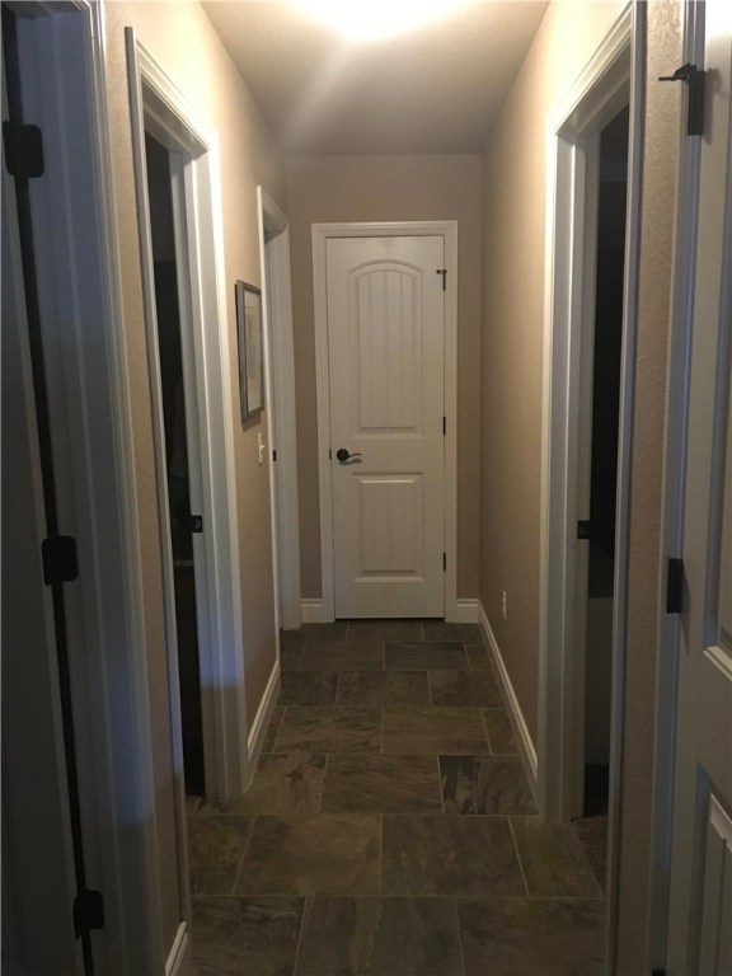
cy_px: 488
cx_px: 366
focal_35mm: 29
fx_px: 818
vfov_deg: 61.7
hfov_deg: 48.2
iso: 320
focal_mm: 4.15
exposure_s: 1/15
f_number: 2.2
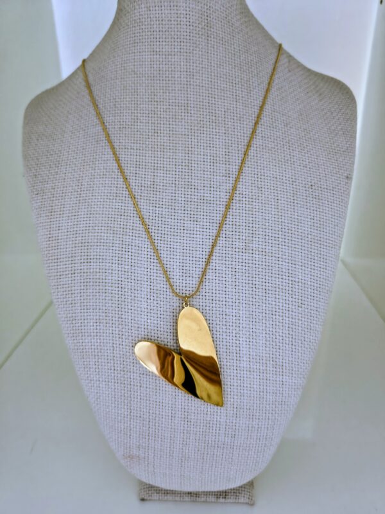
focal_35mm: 24
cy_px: 257
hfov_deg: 56.8
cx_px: 192
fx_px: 356
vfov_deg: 71.6
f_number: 1.8
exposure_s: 1/33.3
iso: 1495
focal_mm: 5.56
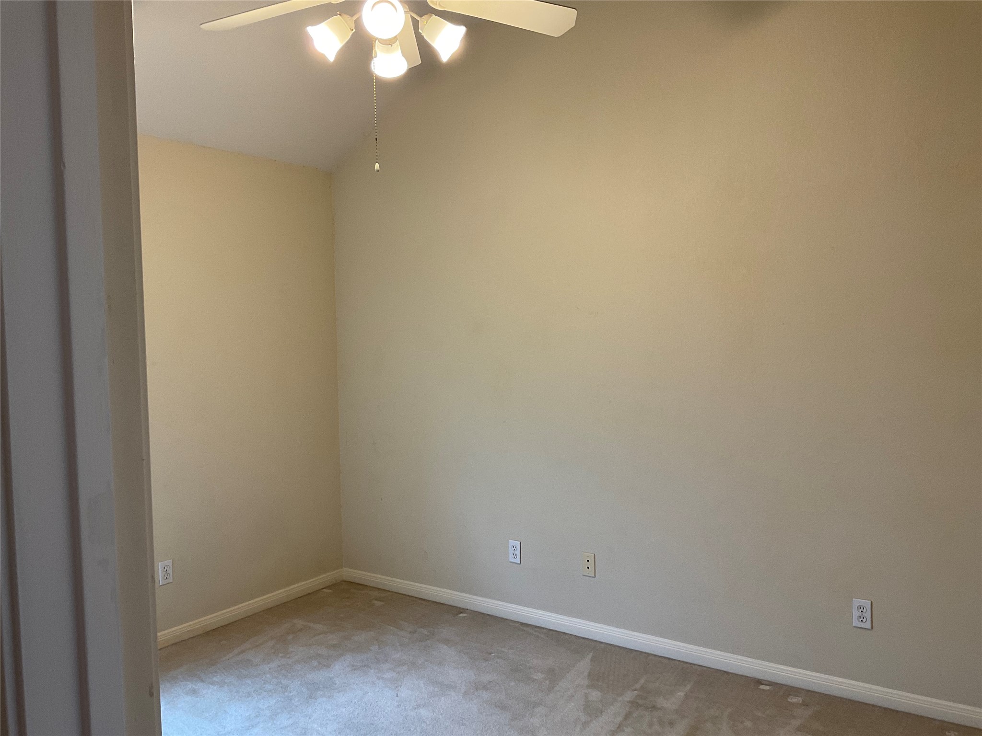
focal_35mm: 29
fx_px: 823
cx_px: 491
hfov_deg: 61.7
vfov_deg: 48.2
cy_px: 368
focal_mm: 3
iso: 50
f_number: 1.8
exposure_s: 1/60
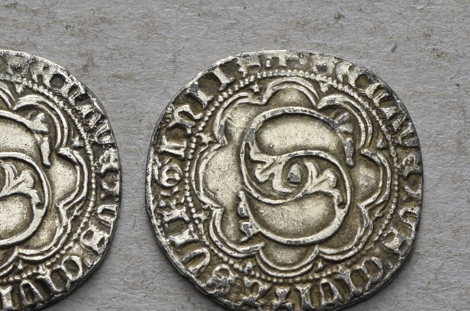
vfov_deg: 7.9
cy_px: 184
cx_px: 132
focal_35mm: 173
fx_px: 2254
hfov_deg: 11.9
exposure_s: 1/250
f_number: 14
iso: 400
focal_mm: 55
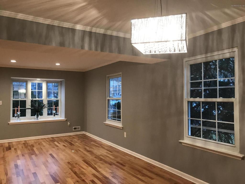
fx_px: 198
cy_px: 92
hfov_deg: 63.4
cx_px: 122
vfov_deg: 49.7
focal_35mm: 28
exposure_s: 1/30
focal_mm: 3.99
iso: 40
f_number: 1.8
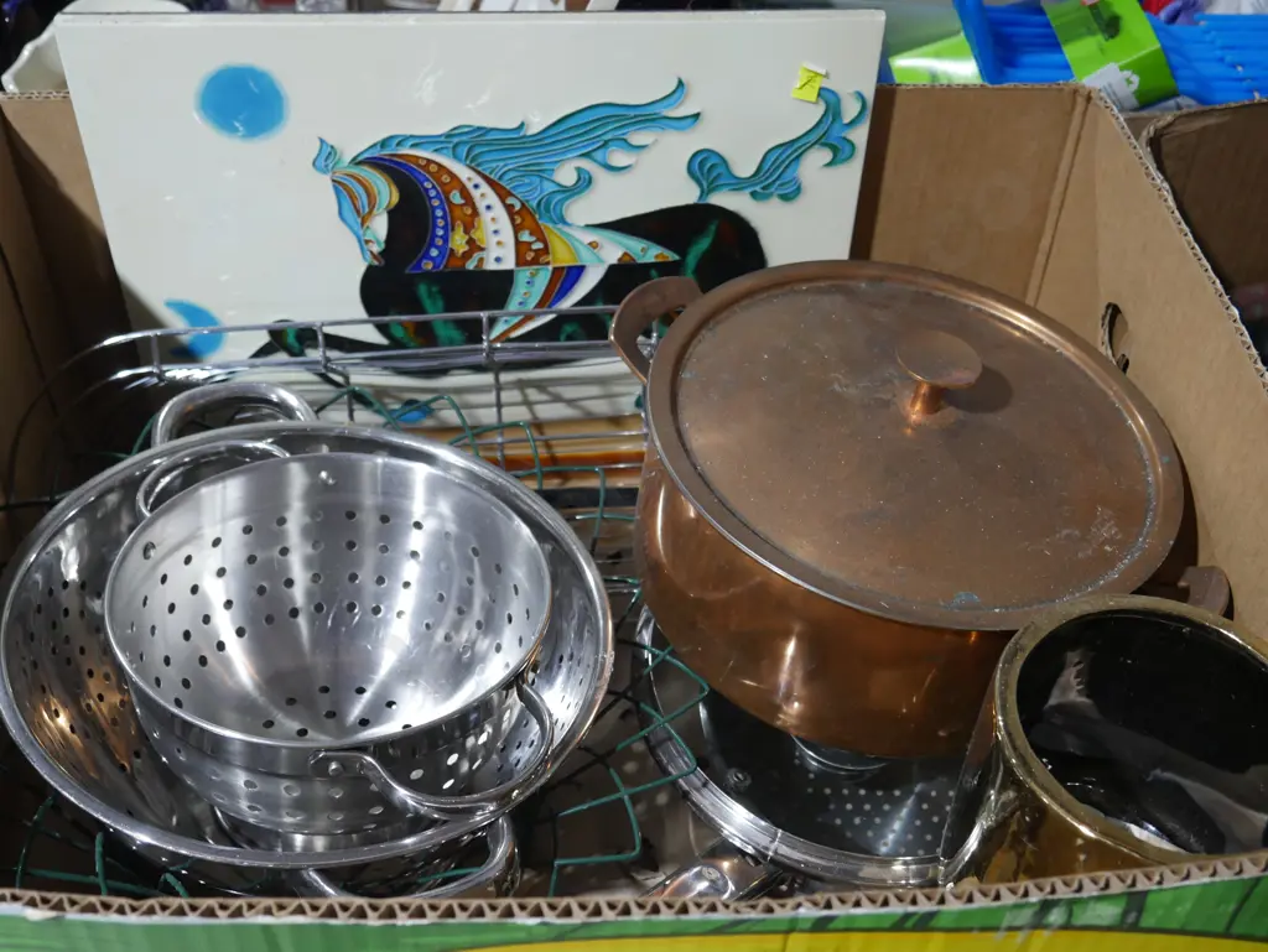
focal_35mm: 42
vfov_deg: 34.4
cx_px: 634
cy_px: 476
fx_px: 1539
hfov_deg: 44.8
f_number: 4.6
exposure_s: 1/60
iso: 800
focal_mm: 21
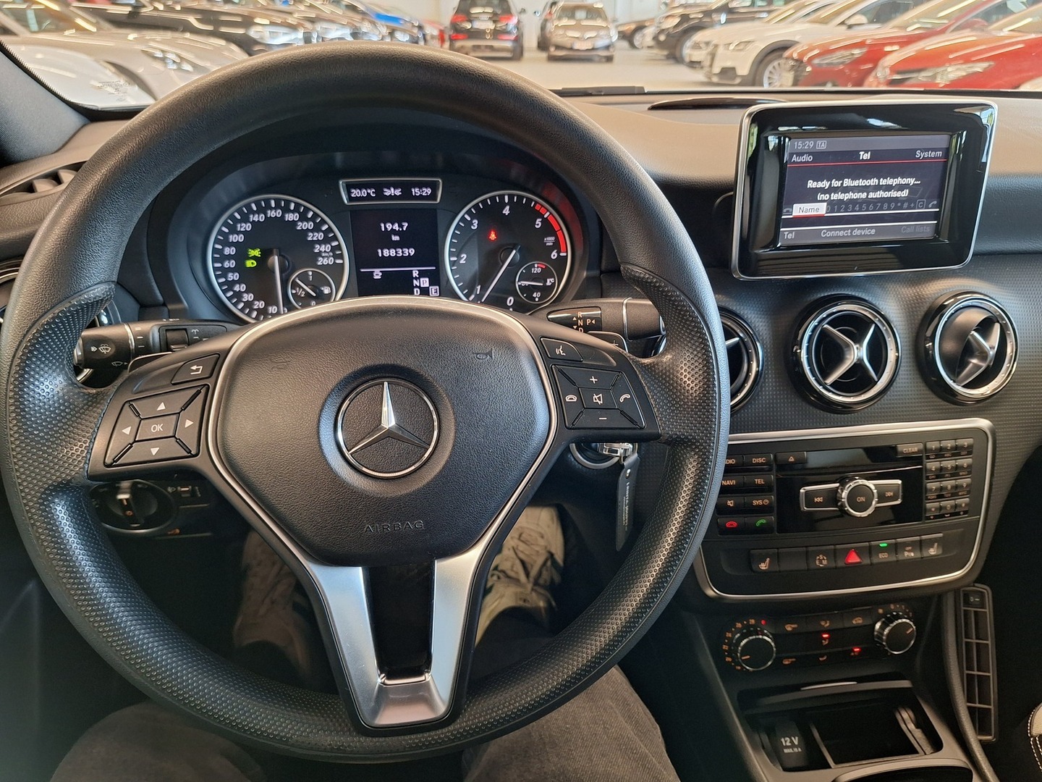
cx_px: 521
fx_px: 692
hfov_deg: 73.9
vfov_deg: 58.9
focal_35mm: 23
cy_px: 391
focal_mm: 5.54
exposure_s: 1/33
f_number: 1.8
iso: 250
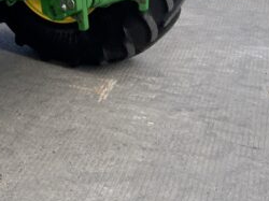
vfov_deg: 11.5
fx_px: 924
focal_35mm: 119
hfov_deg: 16.0
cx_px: -43
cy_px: -164
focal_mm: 3
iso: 16
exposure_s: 1/1015
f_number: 1.8
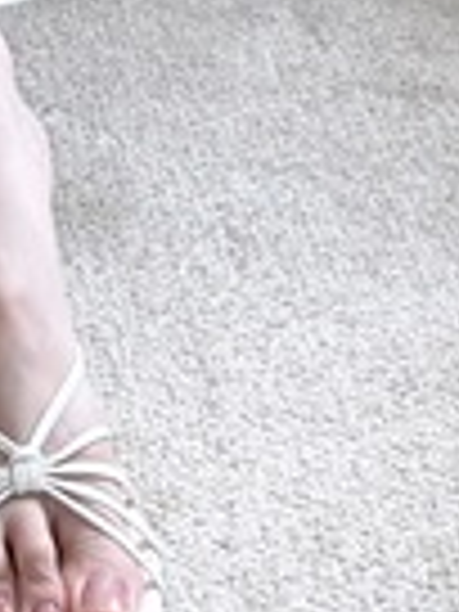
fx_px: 3377
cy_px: -999
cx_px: -194
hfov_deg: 7.7
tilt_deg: -5.5
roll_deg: -0.8
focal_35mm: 191
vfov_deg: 9.0
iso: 40
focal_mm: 5.96
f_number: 1.6
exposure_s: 1/233
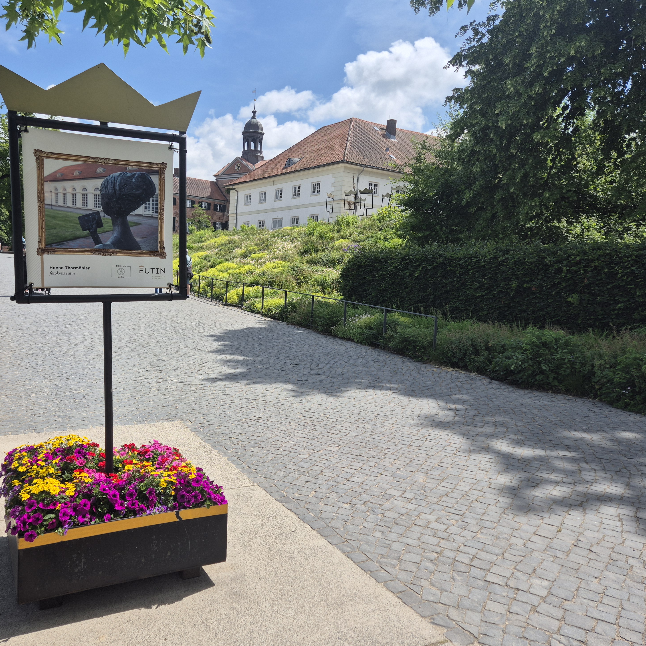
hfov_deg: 56.6
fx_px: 591
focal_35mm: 28
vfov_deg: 57.3
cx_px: 243
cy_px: 326
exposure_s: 1/1992
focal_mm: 5.4
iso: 25
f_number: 1.8
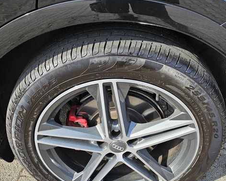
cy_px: 124
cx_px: 127
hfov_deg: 47.9
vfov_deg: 38.6
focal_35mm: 38
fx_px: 254
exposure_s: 1/180
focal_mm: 6.3
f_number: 1.7
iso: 12
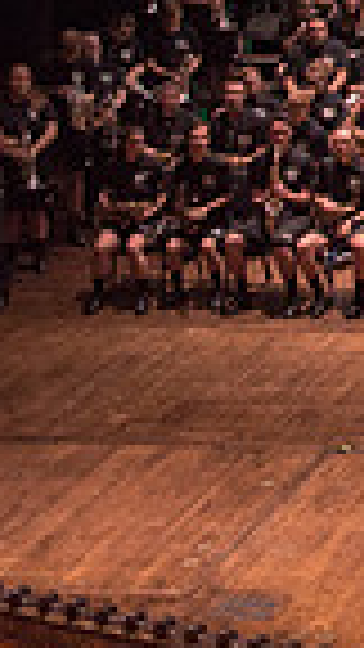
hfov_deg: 7.6
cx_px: 1038
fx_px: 2454
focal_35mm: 143
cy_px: -110
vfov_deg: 14.6
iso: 800
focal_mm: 34
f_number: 2.8
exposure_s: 1/500
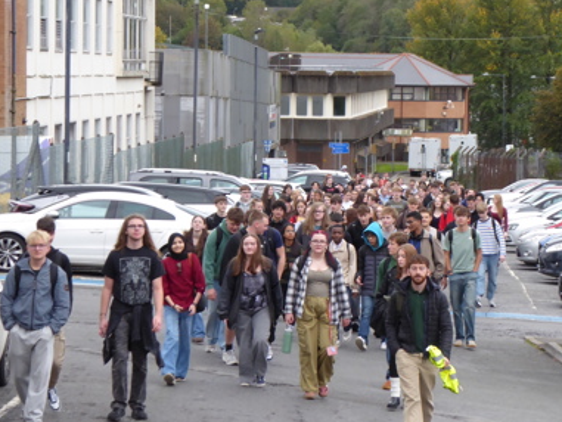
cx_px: 332
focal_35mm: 181
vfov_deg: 8.2
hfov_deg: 10.9
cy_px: 237
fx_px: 2940
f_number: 5.2
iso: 250
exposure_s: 1/125
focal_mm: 22.3
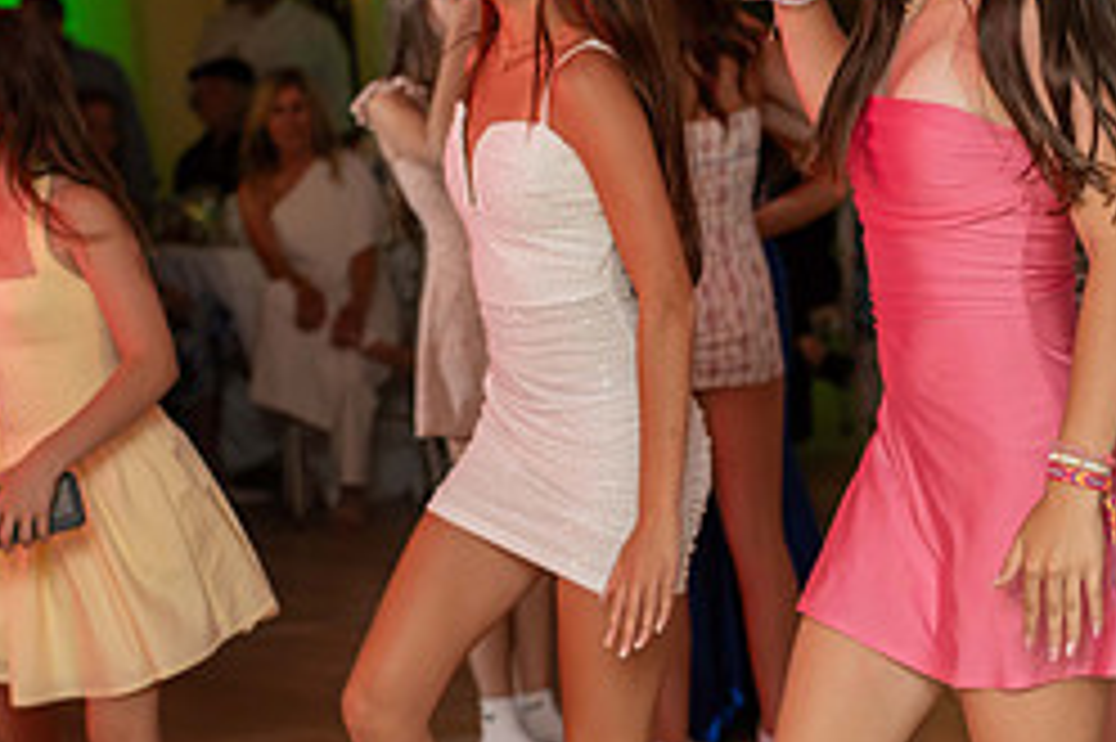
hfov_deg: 17.5
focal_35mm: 117
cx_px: 752
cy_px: 515
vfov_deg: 11.7
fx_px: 3624
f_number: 2.8
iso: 1600
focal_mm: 50
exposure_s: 1/125
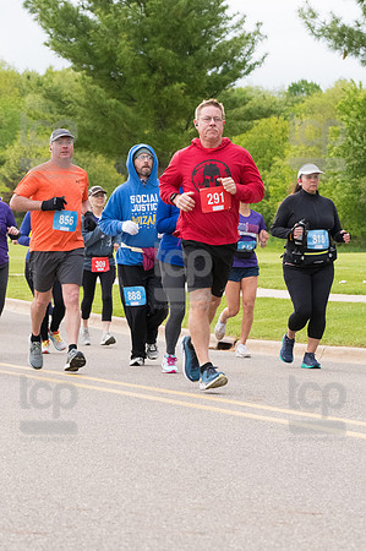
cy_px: 276
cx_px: 183
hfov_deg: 9.1
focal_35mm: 150
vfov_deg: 13.7
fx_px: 2293
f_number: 7.1
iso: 4000
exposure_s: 1/1600
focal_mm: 100
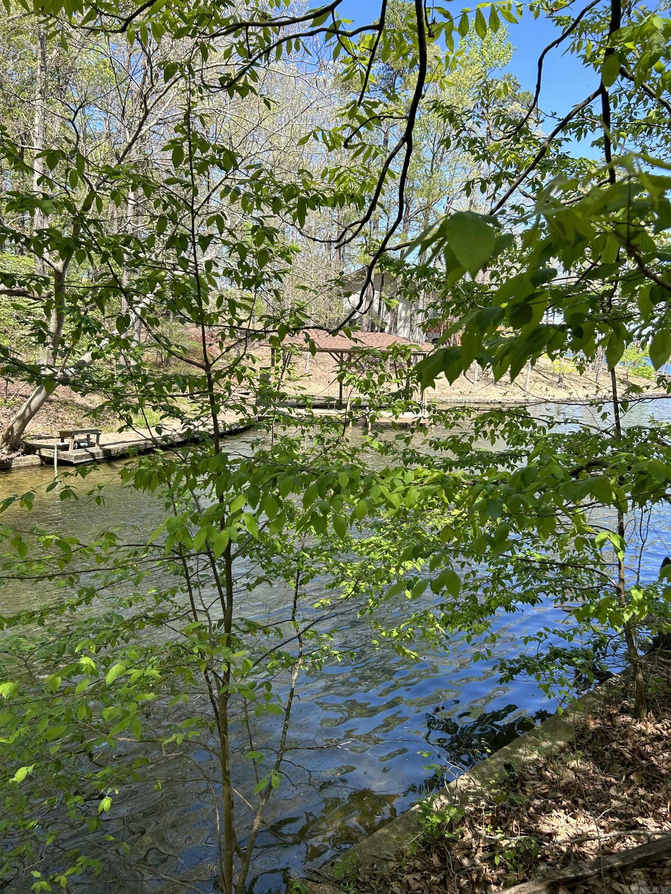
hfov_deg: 53.1
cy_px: 447
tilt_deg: -9.7
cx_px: 336
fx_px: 672
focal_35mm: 26
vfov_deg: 67.3
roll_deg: -1.7
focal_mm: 5.7
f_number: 1.5
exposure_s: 1/1089
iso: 50
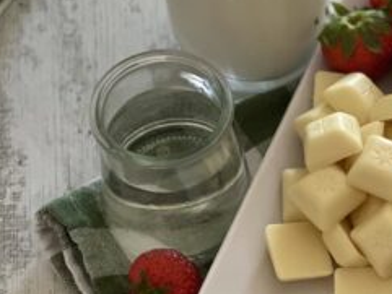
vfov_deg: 7.5
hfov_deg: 9.8
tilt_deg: -58.3
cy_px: 214
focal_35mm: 199
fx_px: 2255
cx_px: 504
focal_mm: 7.5
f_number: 2.2
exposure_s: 1/110
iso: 250
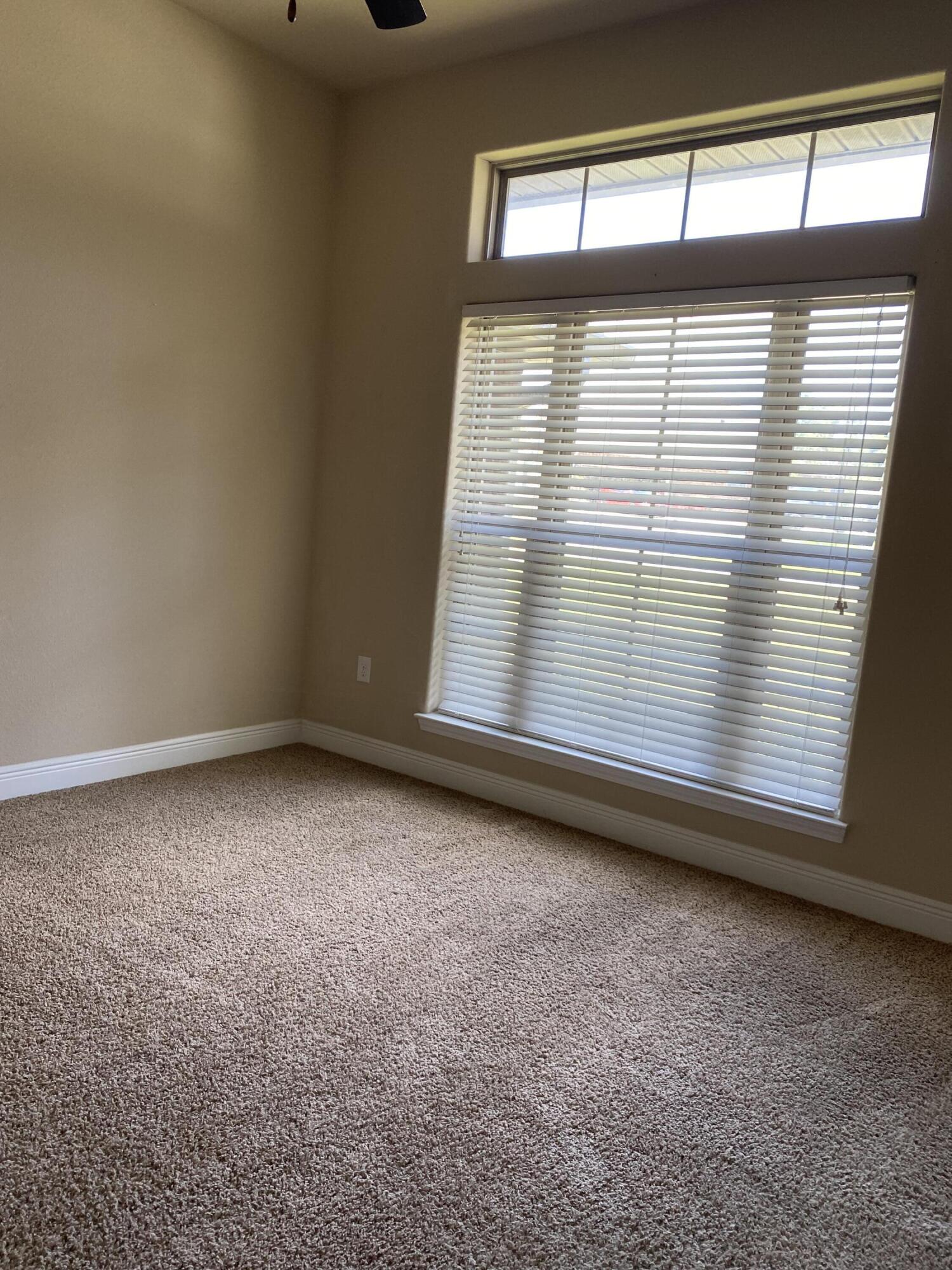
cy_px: 635
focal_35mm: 26
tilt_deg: -6.3
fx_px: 953
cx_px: 476
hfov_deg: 53.1
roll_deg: -5.1
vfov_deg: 67.3
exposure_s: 1/121
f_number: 1.8
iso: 64
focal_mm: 4.25
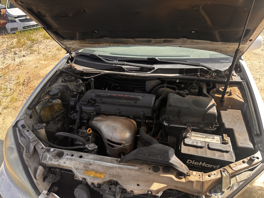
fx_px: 183
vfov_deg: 56.8
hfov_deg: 71.6
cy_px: 99
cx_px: 132
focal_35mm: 24
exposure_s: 1/918
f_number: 1.78
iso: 80
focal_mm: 6.86
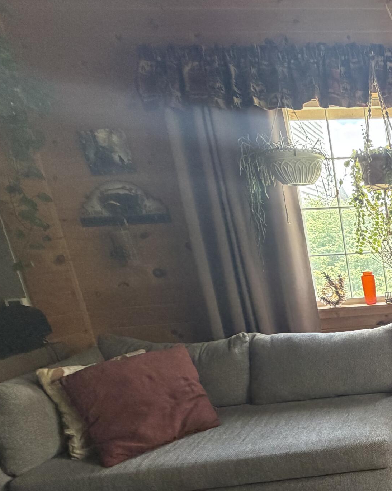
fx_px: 435
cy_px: 338
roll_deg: +2.9
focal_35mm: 30
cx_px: 516
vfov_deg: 57.1
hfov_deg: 33.9
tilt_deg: -13.1
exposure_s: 1/121
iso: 250
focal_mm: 2.22
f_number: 2.2
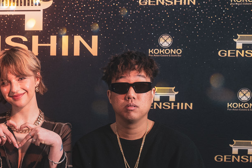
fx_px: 553
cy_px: 126
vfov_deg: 17.2
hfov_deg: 24.7
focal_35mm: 79
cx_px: 14
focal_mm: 33.1
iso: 1250
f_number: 4
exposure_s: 1/125
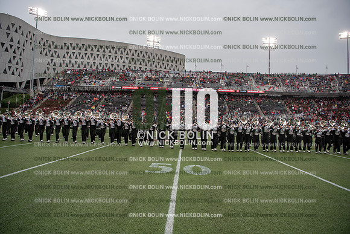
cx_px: 175
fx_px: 233
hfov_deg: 73.7
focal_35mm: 24
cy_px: 117
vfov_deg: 53.2
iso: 250
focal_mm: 24
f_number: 3.5
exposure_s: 1/800
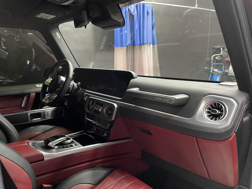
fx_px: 189
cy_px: 94
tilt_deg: -9.2
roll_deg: +1.5
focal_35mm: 26
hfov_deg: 67.3
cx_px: 126
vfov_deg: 53.1
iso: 500
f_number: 1.6
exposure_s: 1/30
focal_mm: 4.2
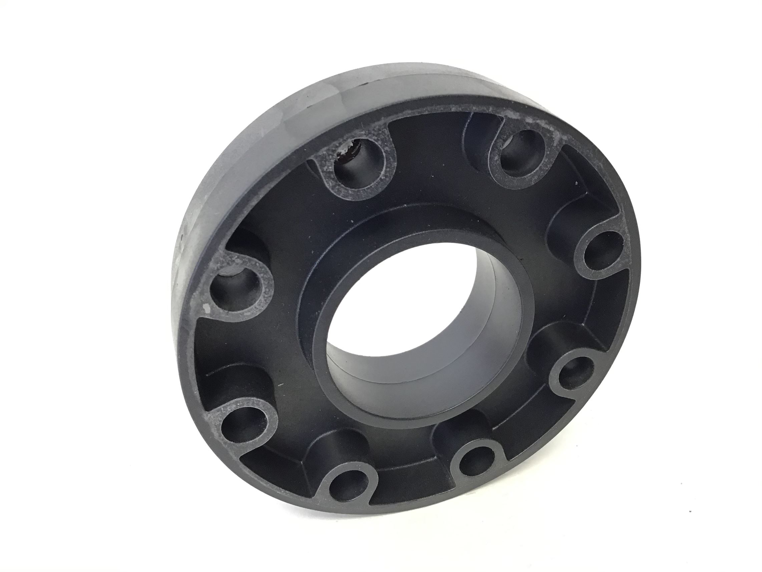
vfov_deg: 45.4
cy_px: 286
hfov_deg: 58.4
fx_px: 682
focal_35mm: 31
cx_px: 381
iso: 40
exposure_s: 1/30
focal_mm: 3.3
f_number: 2.4
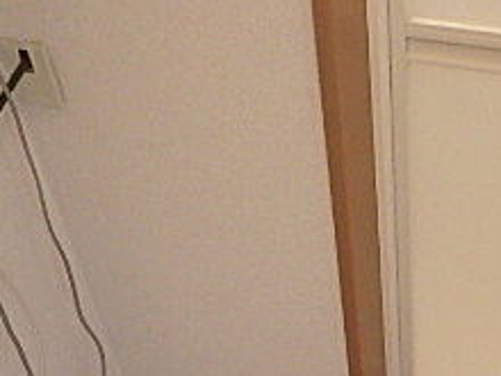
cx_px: 328
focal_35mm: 61
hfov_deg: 31.5
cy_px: 453
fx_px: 883
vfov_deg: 22.2
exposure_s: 1/30
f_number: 3.5
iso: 800
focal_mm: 3.7
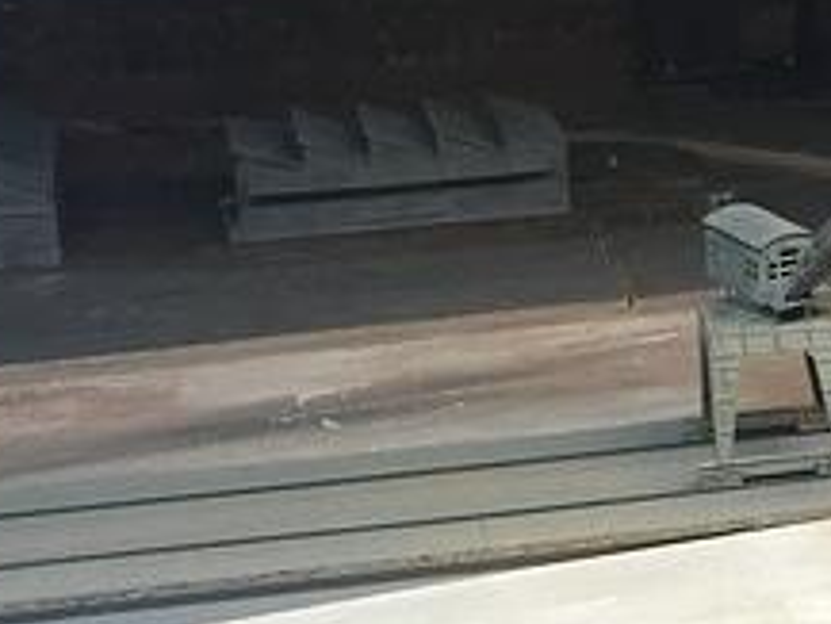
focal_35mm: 107
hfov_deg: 17.2
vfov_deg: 13.8
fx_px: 2570
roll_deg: -0.3
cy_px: 310
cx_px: 1107
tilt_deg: -17.9
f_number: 2.2
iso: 125
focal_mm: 4.15
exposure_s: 1/33
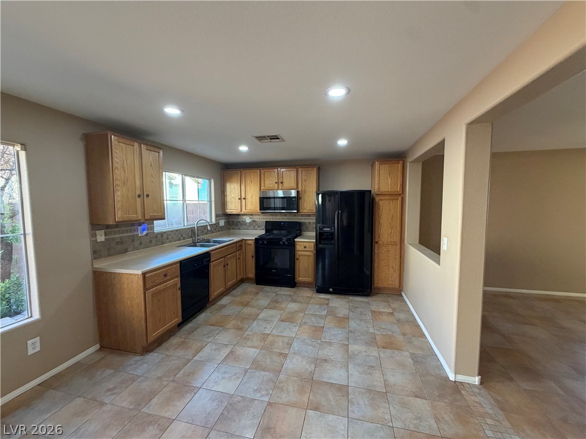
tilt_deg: -3.5
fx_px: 237
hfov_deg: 102.1
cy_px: 220
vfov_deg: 85.7
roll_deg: -0.1
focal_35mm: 14
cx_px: 293
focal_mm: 2.22
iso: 320
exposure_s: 1/120
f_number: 2.2
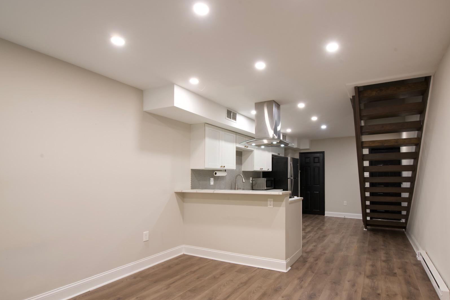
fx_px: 225
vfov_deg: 67.2
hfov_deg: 88.5
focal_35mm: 18
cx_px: 275
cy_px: 169
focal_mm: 14
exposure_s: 1/4
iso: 320
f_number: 11
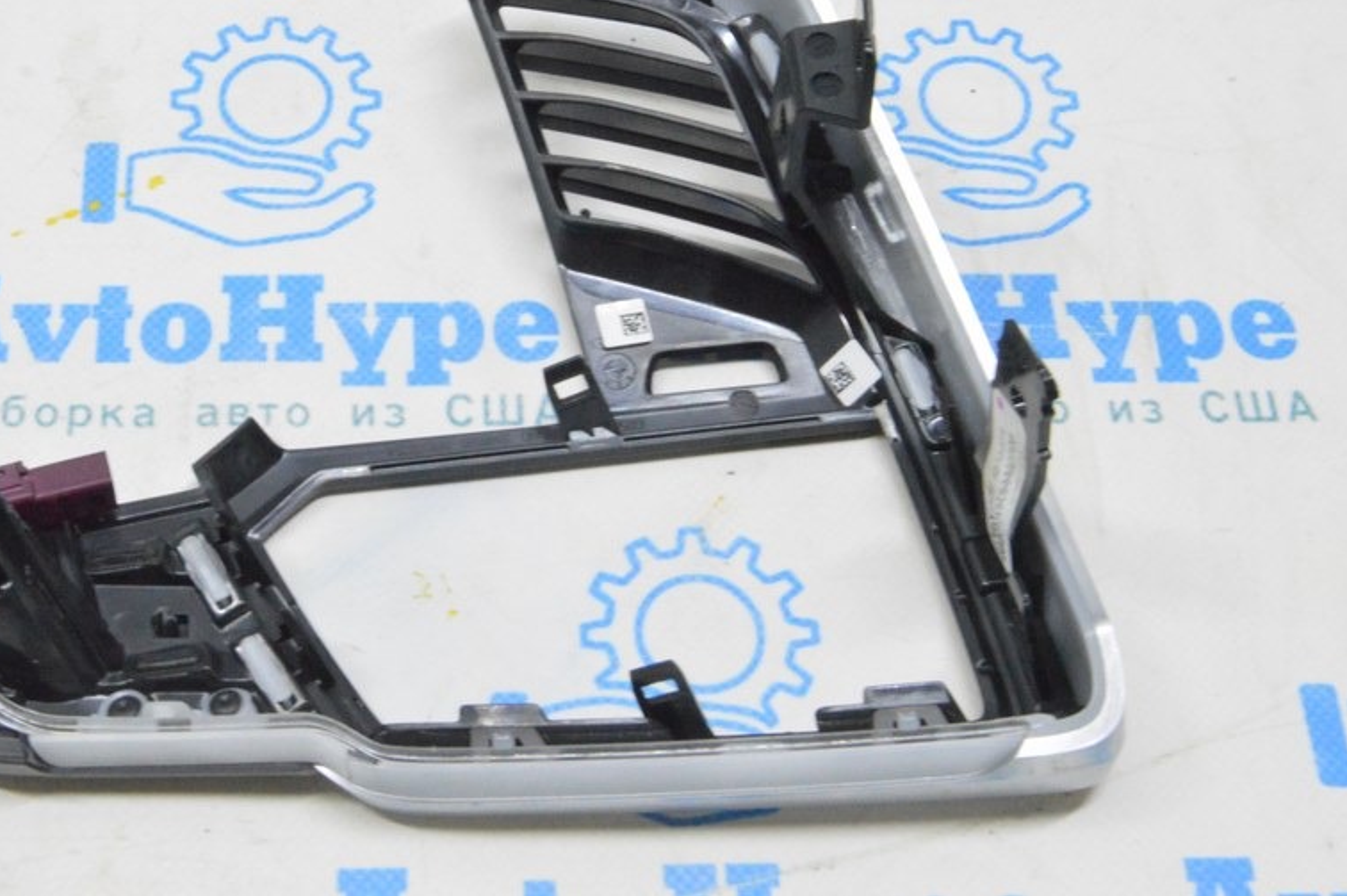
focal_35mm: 65
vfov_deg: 20.8
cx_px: 438
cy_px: 291
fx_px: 2430
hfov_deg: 30.7
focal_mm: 32
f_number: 20
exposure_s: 1/20
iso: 6400
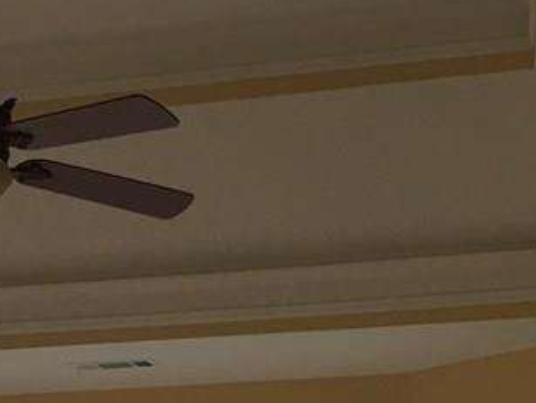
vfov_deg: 14.7
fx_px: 1487
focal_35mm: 96
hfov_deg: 20.3
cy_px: 545
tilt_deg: +2.1
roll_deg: +0.3
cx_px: 154
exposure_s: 1/30
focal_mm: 4.15
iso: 32
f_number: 2.2
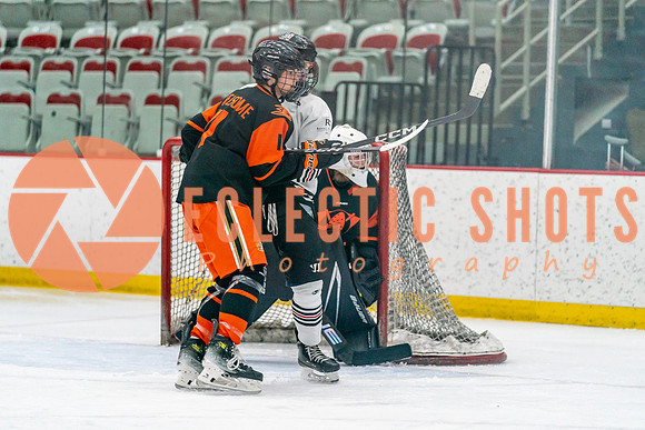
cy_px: 222
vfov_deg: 7.1
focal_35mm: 194
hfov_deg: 10.6
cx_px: 289
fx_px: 3485
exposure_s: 1/1250
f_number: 2.8
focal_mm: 174
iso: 3200
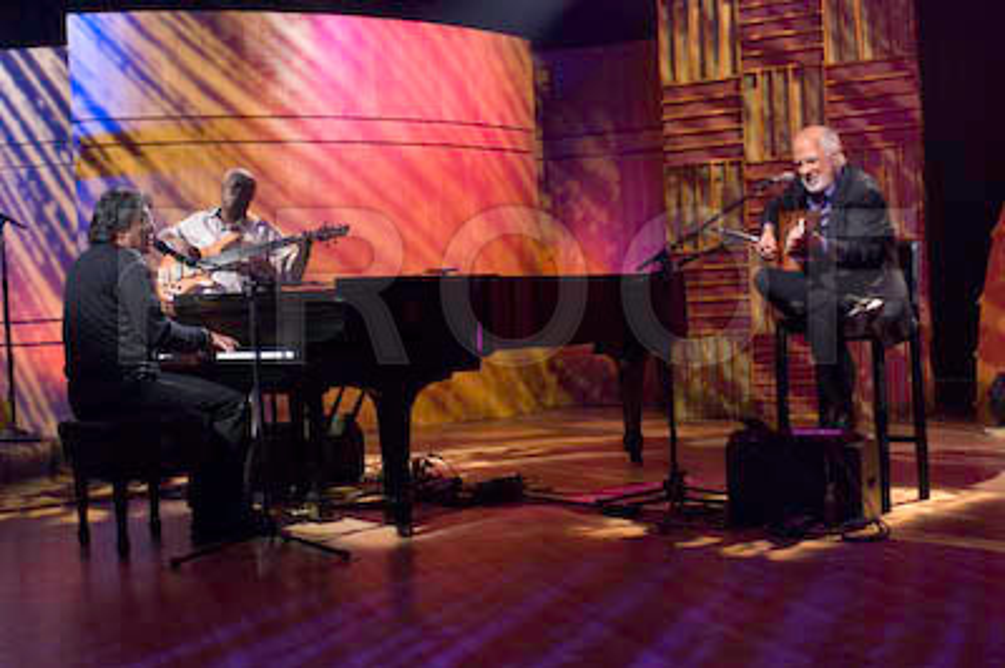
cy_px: 334
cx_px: 502
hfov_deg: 41.1
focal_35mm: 48
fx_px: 1339
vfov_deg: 28.0
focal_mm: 32
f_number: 2.8
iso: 800
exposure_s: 1/80
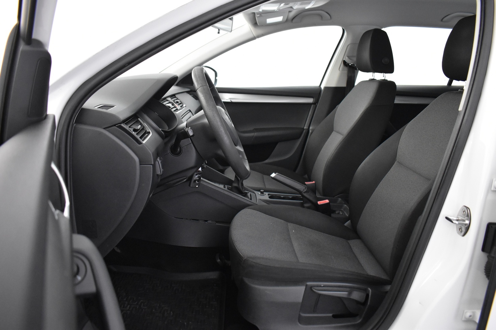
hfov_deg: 67.4
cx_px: 248
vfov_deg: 47.9
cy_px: 165
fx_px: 372
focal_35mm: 27
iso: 3200
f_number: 3.5
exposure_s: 1/30
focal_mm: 18
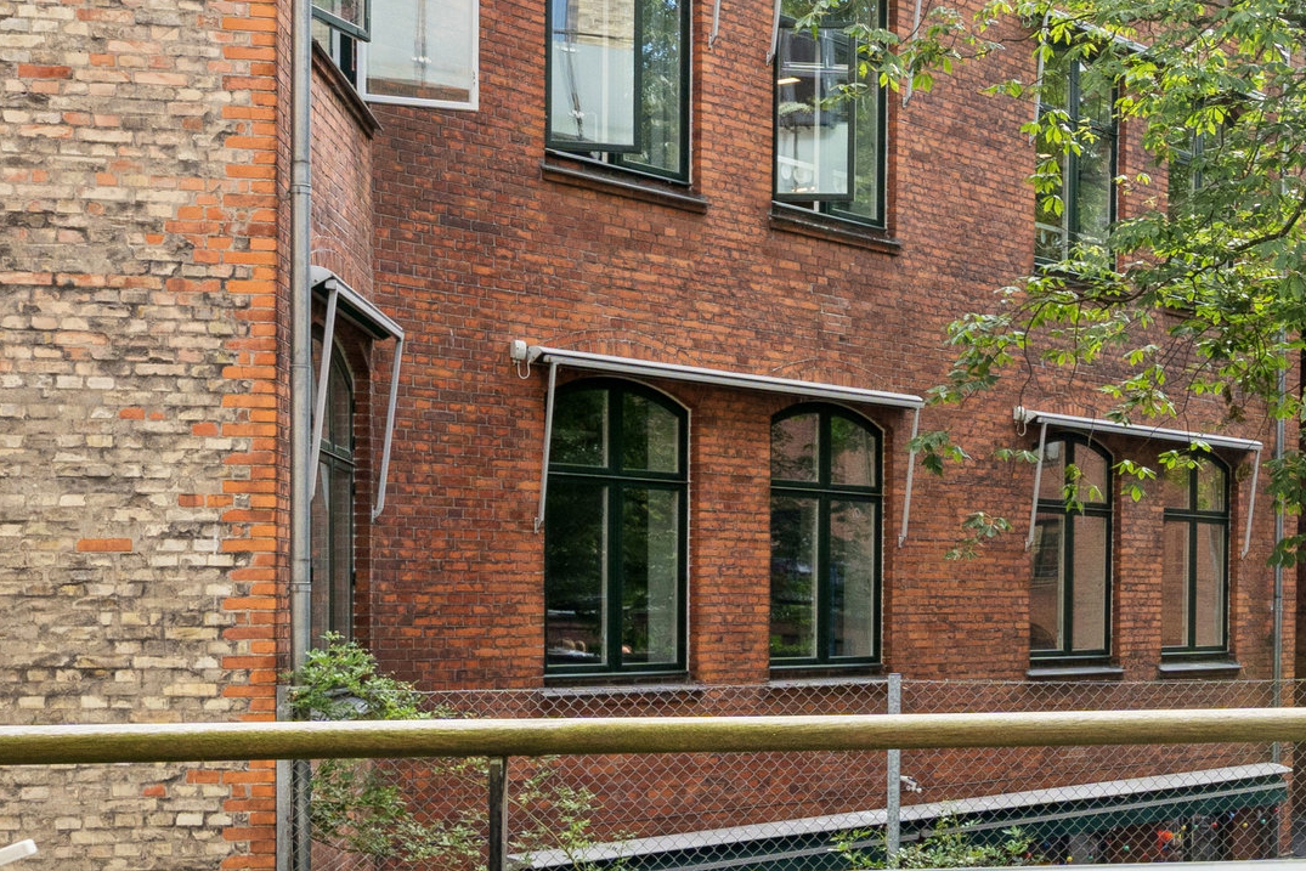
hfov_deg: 33.8
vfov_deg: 22.3
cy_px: 1154
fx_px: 1958
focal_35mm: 54
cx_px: 1291
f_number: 7.1
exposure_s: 1/160
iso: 400
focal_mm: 12.9
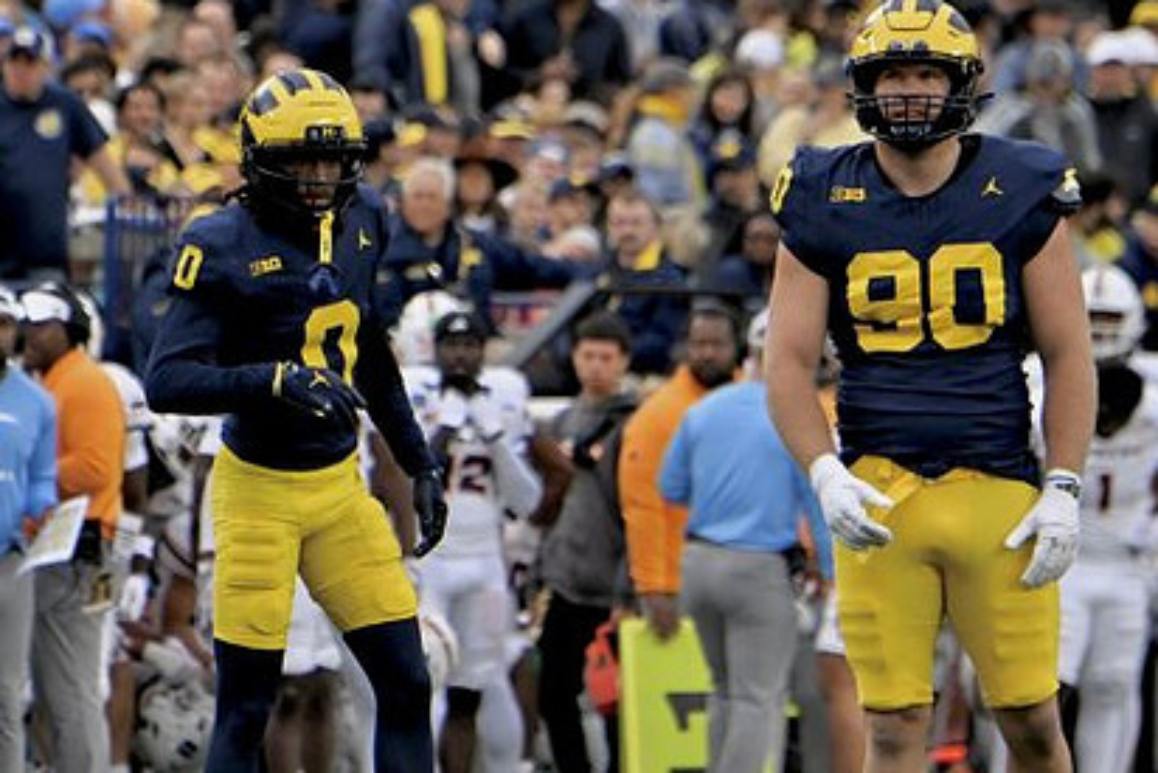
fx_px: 21751
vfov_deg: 2.0
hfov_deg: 3.0
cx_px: 357
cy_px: 491
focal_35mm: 676
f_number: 5.6
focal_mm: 320
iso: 1600
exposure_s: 1/1250
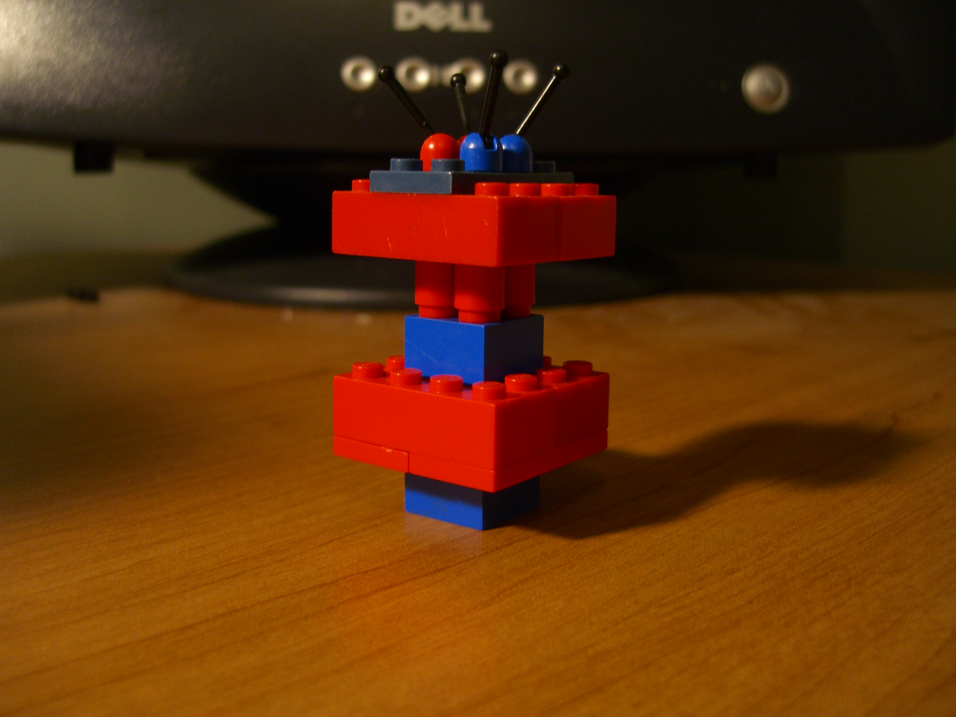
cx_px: 478
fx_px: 1049
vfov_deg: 37.7
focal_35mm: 38
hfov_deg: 49.0
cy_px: 358
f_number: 2.8
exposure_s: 1/8
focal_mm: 7.9
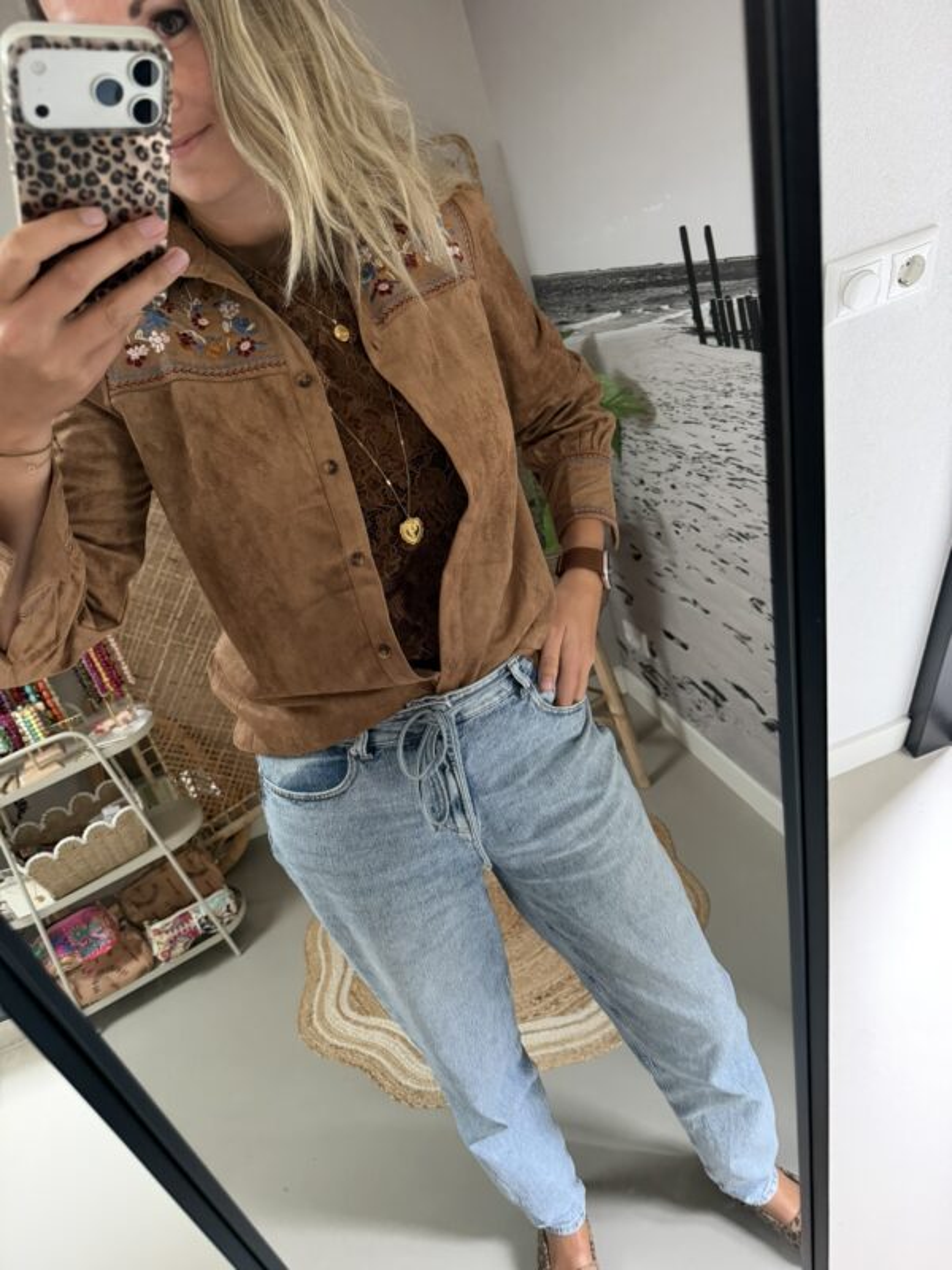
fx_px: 880
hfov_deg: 56.8
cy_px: 635
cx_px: 476
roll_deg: +12.7
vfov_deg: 71.6
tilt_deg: -44.5
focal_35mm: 24
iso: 1000
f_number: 1.78
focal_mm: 6.76
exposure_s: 1/31
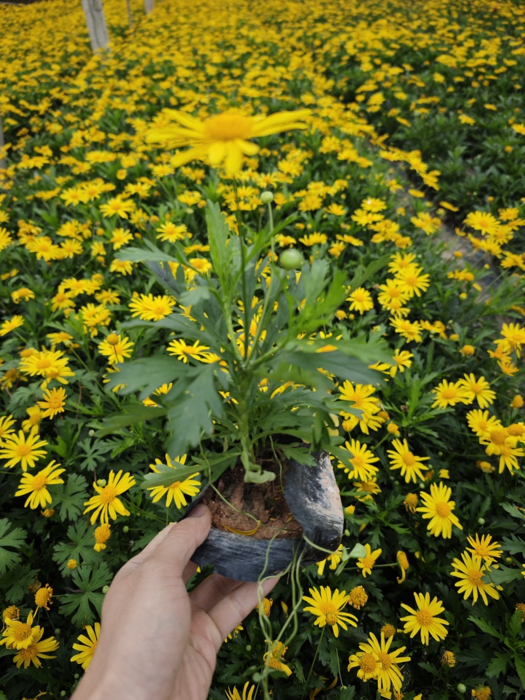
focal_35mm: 23
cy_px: 350
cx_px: 262
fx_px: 465
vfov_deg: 73.9
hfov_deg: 58.9
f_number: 1.6
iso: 50
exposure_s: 1/102
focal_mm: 6.55
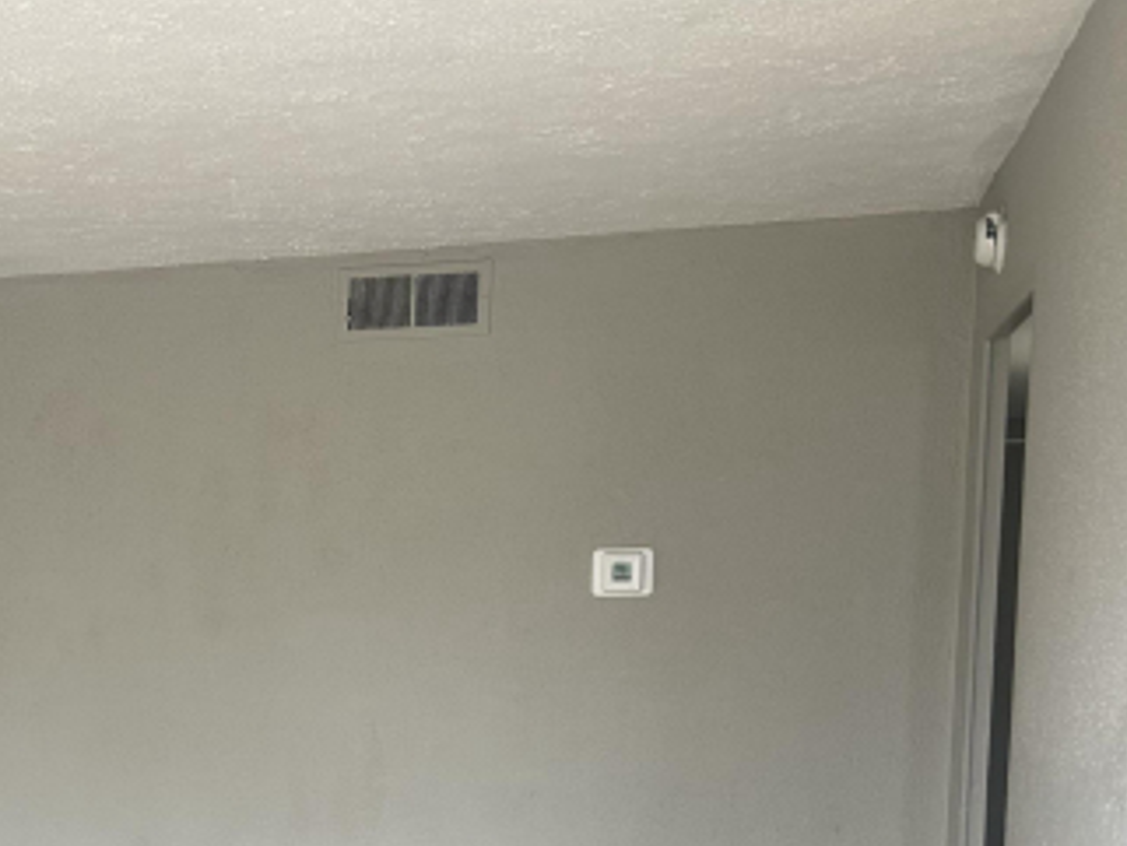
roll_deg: +0.3
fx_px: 1759
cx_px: 121
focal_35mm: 54
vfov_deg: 26.0
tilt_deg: -6.5
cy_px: 786
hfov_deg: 33.7
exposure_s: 1/121
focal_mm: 5.7
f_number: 1.5
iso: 125
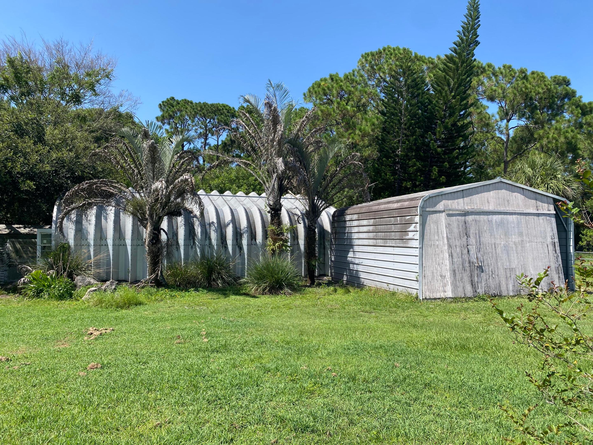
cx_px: 296
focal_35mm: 26
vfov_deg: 53.1
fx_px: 445
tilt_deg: +0.4
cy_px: 222
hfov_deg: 67.3
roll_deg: +0.8
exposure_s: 1/1808
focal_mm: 4.25
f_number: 1.8
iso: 32
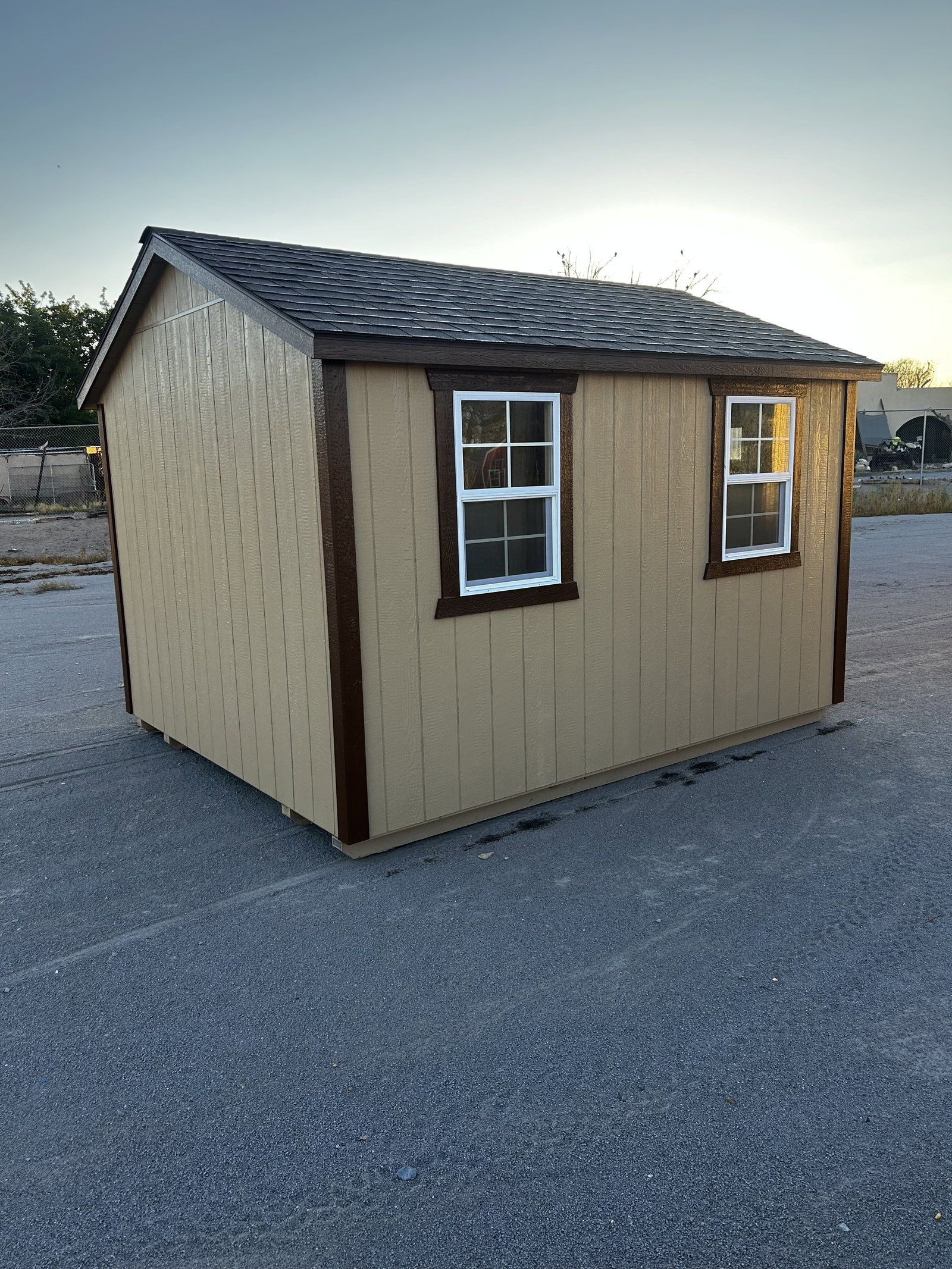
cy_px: 634
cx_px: 476
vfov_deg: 67.3
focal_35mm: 26
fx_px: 953
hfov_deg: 53.1
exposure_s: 1/488
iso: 50
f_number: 1.5
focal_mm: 5.7
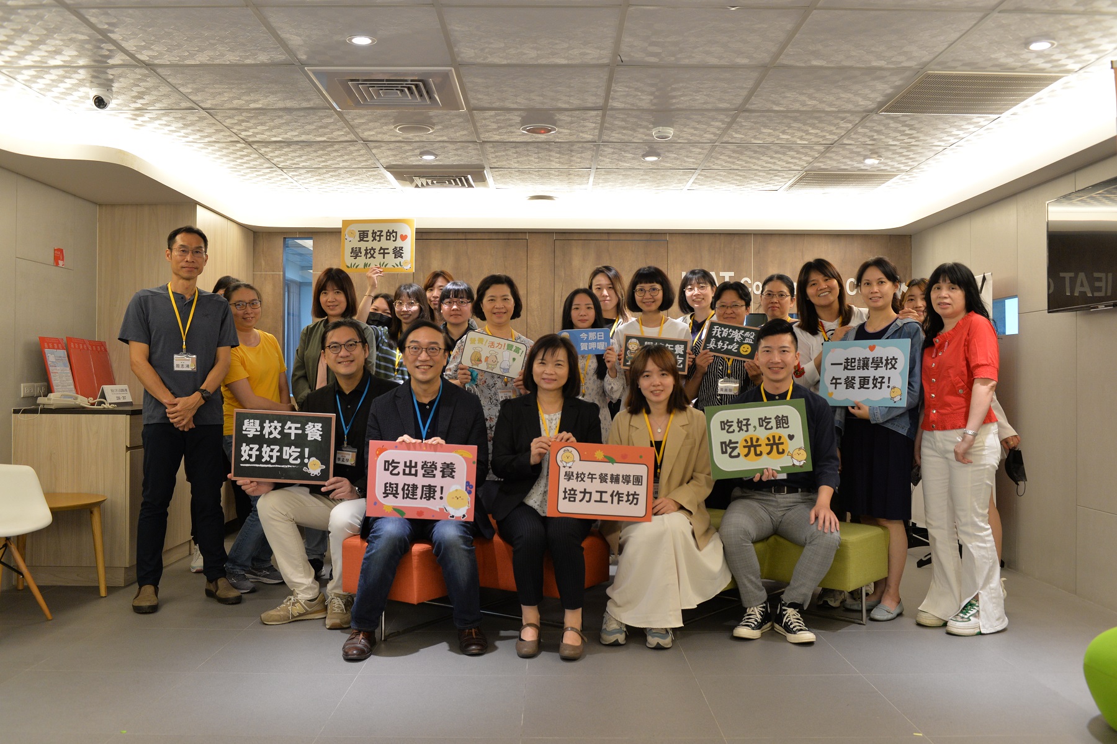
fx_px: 992
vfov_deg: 41.1
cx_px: 558
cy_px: 372
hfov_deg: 58.7
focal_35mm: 32
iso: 1600
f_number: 5.6
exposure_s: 1/50
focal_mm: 32
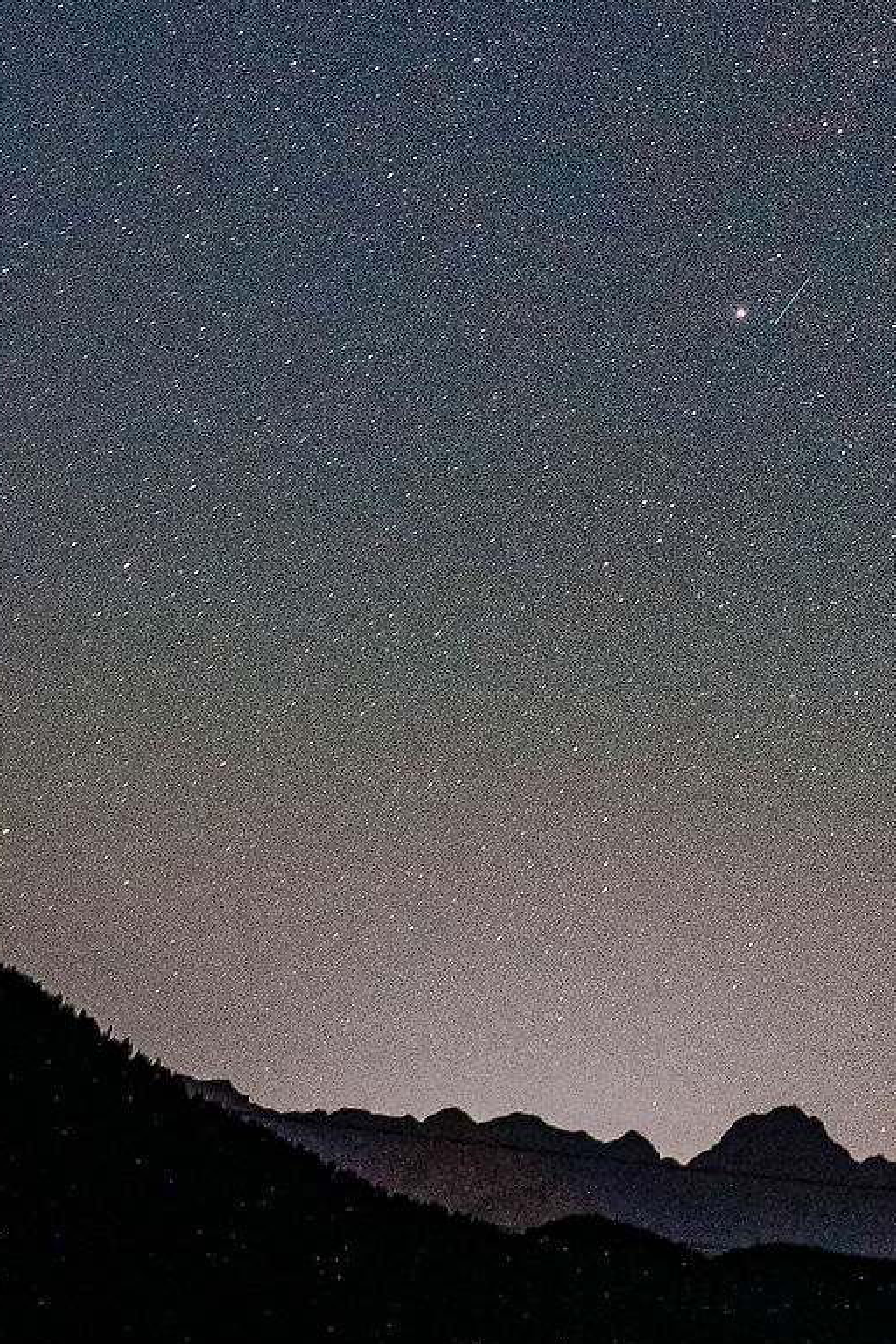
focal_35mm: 50
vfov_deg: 32.8
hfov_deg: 21.9
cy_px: -259
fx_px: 1867
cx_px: 1381
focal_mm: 16
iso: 3200
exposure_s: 15
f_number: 4
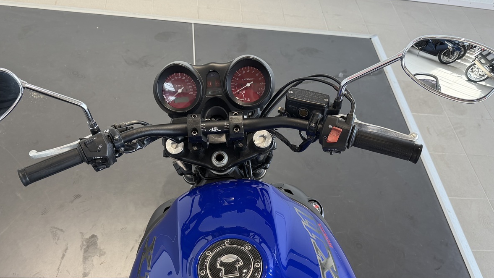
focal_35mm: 32
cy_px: 177
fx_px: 419
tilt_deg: -52.5
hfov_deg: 60.9
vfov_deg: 36.4
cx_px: 221
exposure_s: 1/161
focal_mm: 6.76
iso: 200
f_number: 1.78
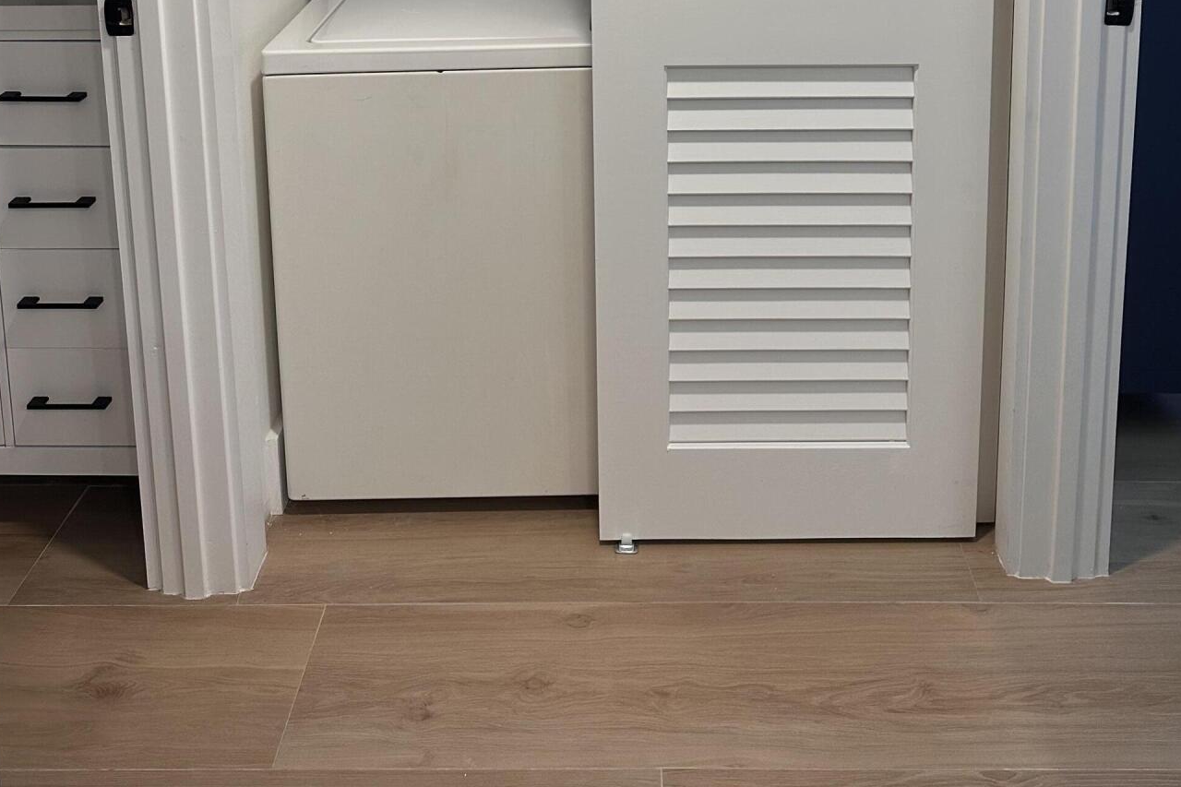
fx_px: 1279
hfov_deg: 49.5
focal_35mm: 39
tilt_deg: -10.0
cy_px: -99
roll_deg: +0.1
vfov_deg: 30.3
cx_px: 621
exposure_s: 1/120
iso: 125
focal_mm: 6.86
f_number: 1.78
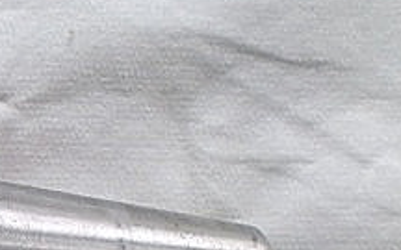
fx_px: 1202
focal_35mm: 110
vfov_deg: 11.5
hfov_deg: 17.4
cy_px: 343
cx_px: -162
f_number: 3.1
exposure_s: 1/60
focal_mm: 6.3
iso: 200
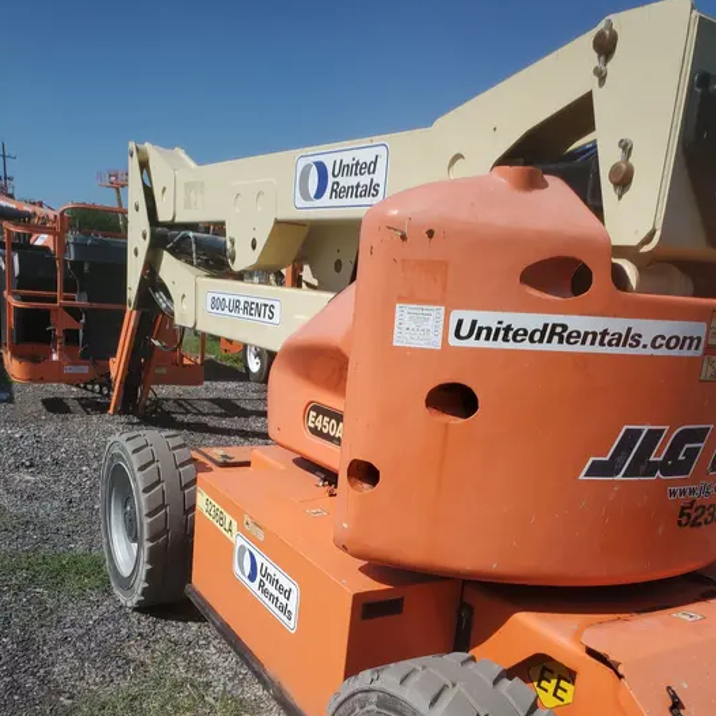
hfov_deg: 51.1
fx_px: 749
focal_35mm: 32
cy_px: 469
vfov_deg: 50.3
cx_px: 361
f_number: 2.4
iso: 50
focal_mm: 4.3
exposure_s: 1/2339
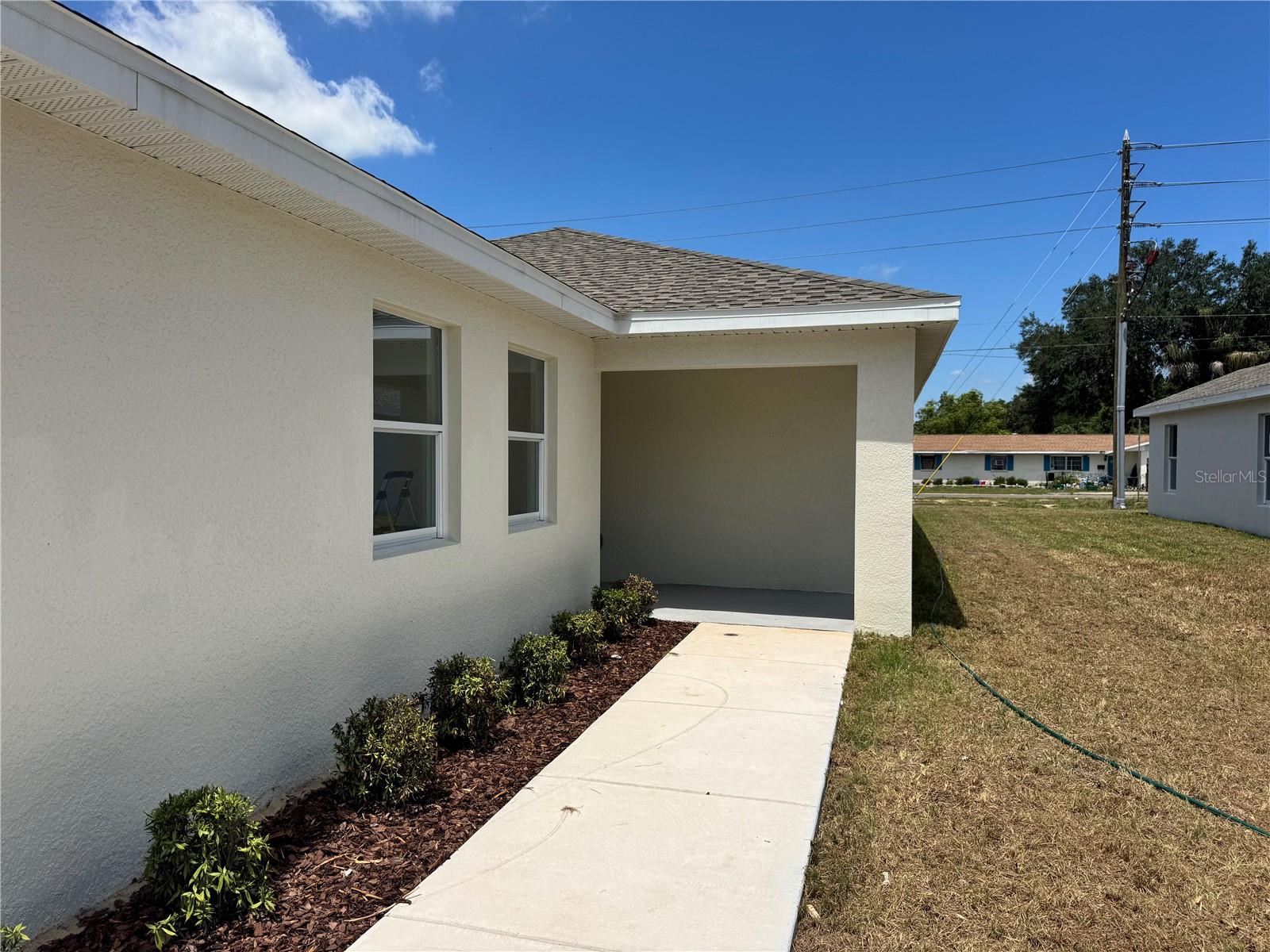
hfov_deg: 71.6
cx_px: 635
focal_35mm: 24
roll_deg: +0.5
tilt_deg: -1.4
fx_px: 881
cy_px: 476
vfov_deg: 56.8
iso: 80
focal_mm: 6.76
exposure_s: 1/7092
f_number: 1.78
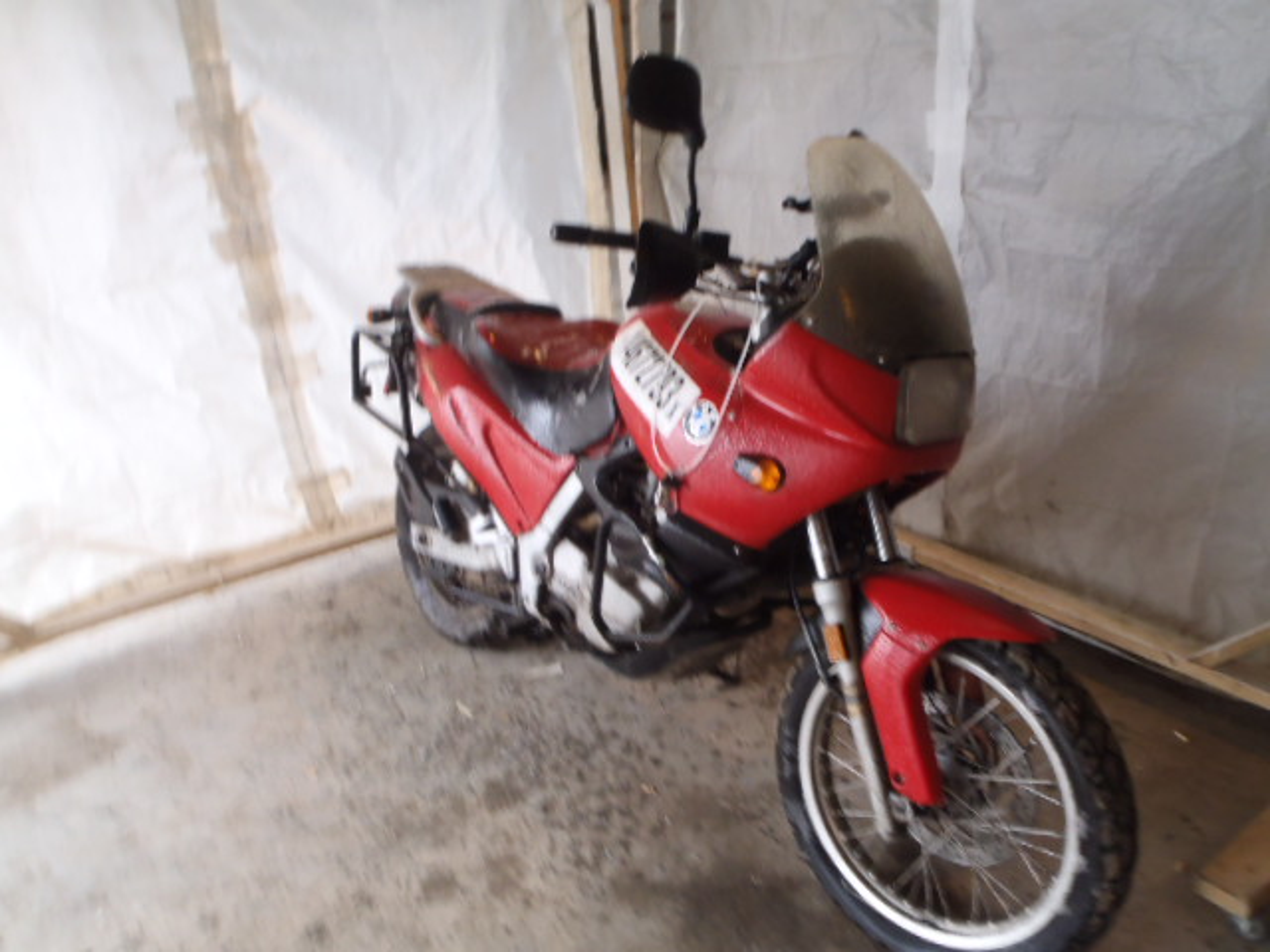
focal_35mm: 28
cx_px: 635
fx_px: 1027
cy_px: 476
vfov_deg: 49.7
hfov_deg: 63.4
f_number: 3.5
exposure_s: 1/8
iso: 200
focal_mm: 5
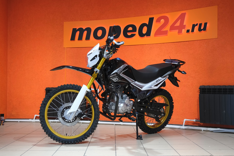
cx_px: 117
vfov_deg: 30.5
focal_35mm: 44
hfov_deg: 44.5
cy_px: 78
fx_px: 286
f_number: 4
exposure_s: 1/100
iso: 1600
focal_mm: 29.2
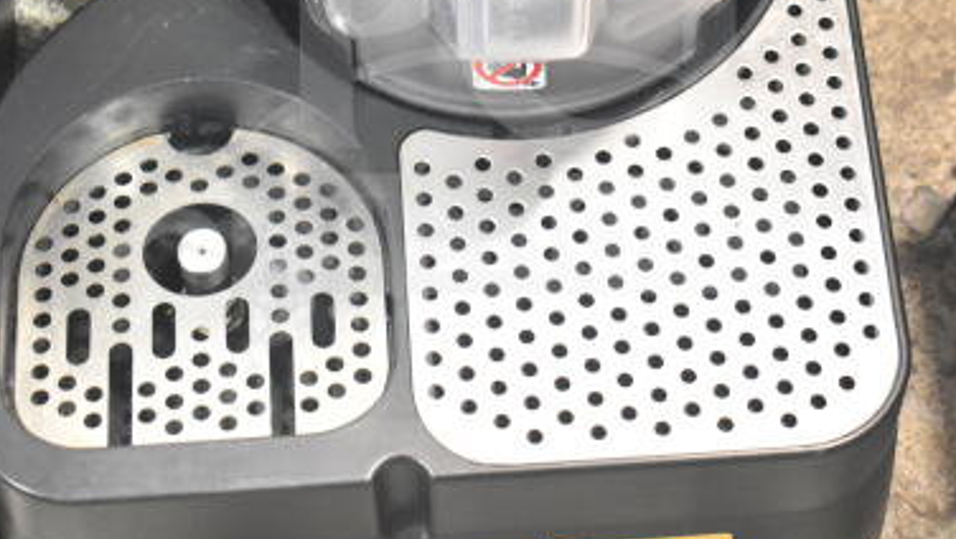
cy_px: 93
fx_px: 2714
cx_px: 516
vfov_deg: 11.3
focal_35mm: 107
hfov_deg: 20.0
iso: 4000
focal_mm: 42
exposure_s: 1/60
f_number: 5
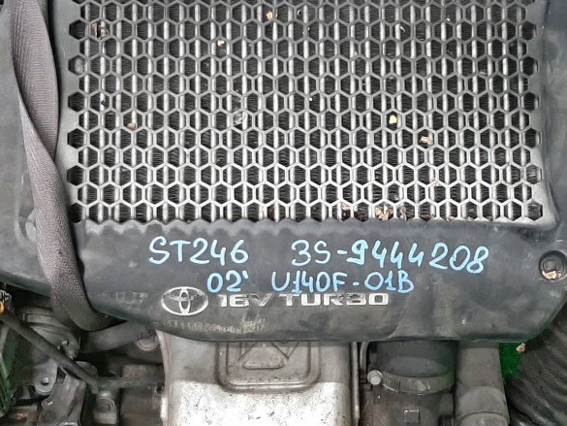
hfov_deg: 30.1
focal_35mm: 64
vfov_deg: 22.9
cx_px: 356
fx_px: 1049
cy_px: 265
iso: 146
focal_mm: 3.93
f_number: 1.7
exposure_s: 1/50
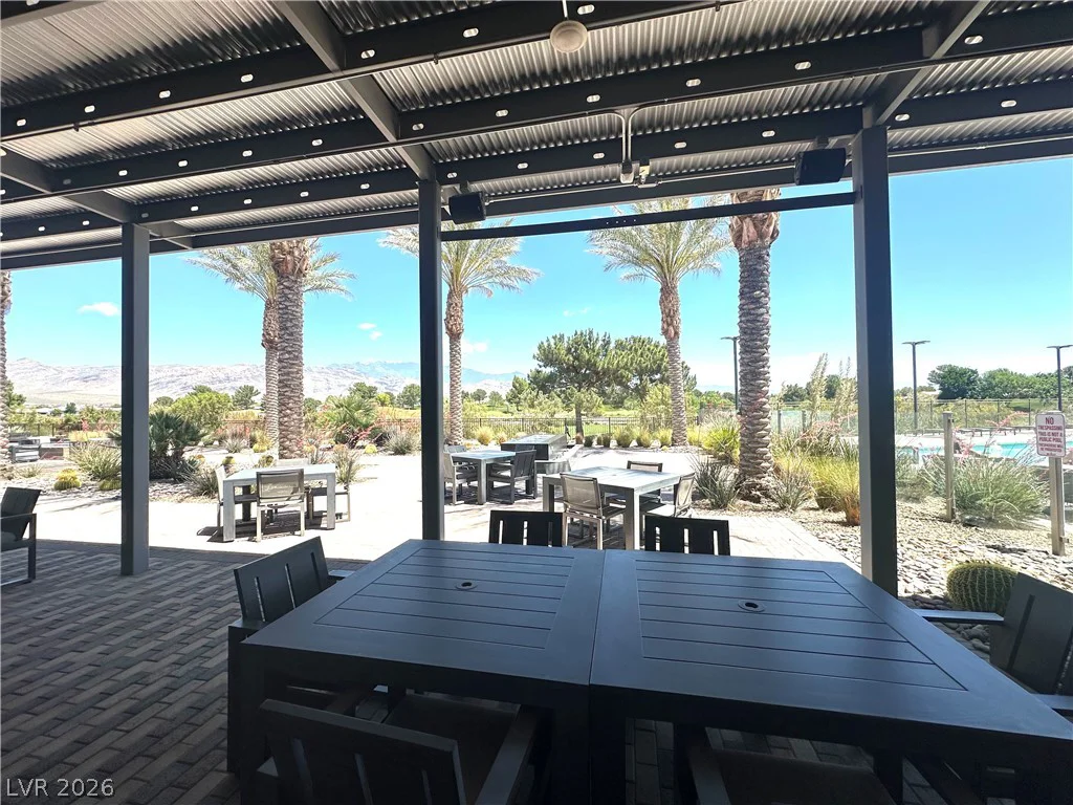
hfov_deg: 102.1
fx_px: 434
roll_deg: +0.9
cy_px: 402
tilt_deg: +1.1
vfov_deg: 85.7
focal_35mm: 14
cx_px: 536
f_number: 2.2
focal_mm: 2.22
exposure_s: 1/1575
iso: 40
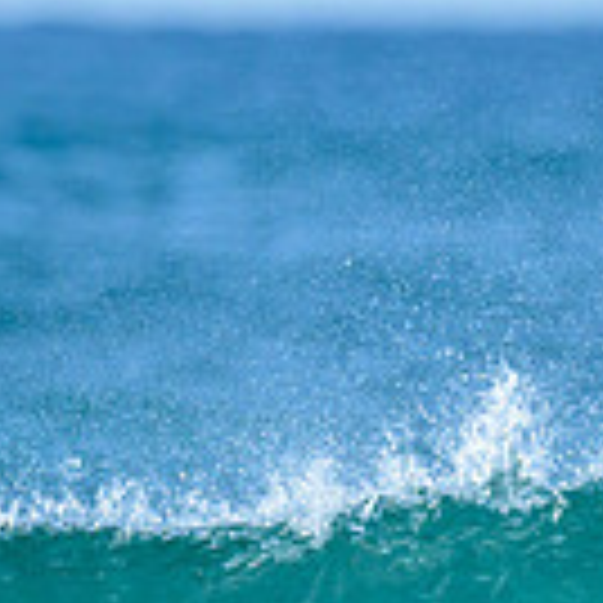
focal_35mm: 4048
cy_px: 528
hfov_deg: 0.4
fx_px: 79779
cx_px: 643
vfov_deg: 0.4
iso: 400
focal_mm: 800
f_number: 6.3
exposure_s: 1/2000
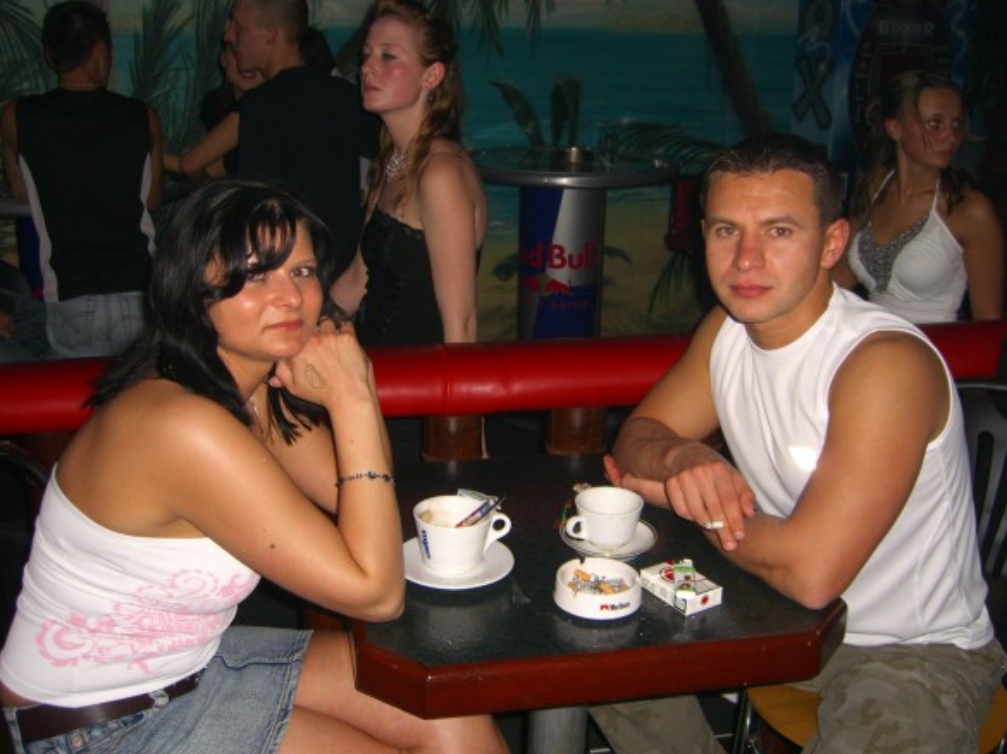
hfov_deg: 47.9
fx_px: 1134
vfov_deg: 36.8
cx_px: 515
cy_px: 368
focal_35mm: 39
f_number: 2.8
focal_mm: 7.9
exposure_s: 1/60
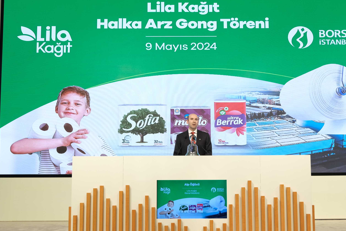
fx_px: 394
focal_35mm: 41
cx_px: 191
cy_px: 129
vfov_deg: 32.6
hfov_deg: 47.3
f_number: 4.5
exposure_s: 1/125
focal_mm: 22
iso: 1600
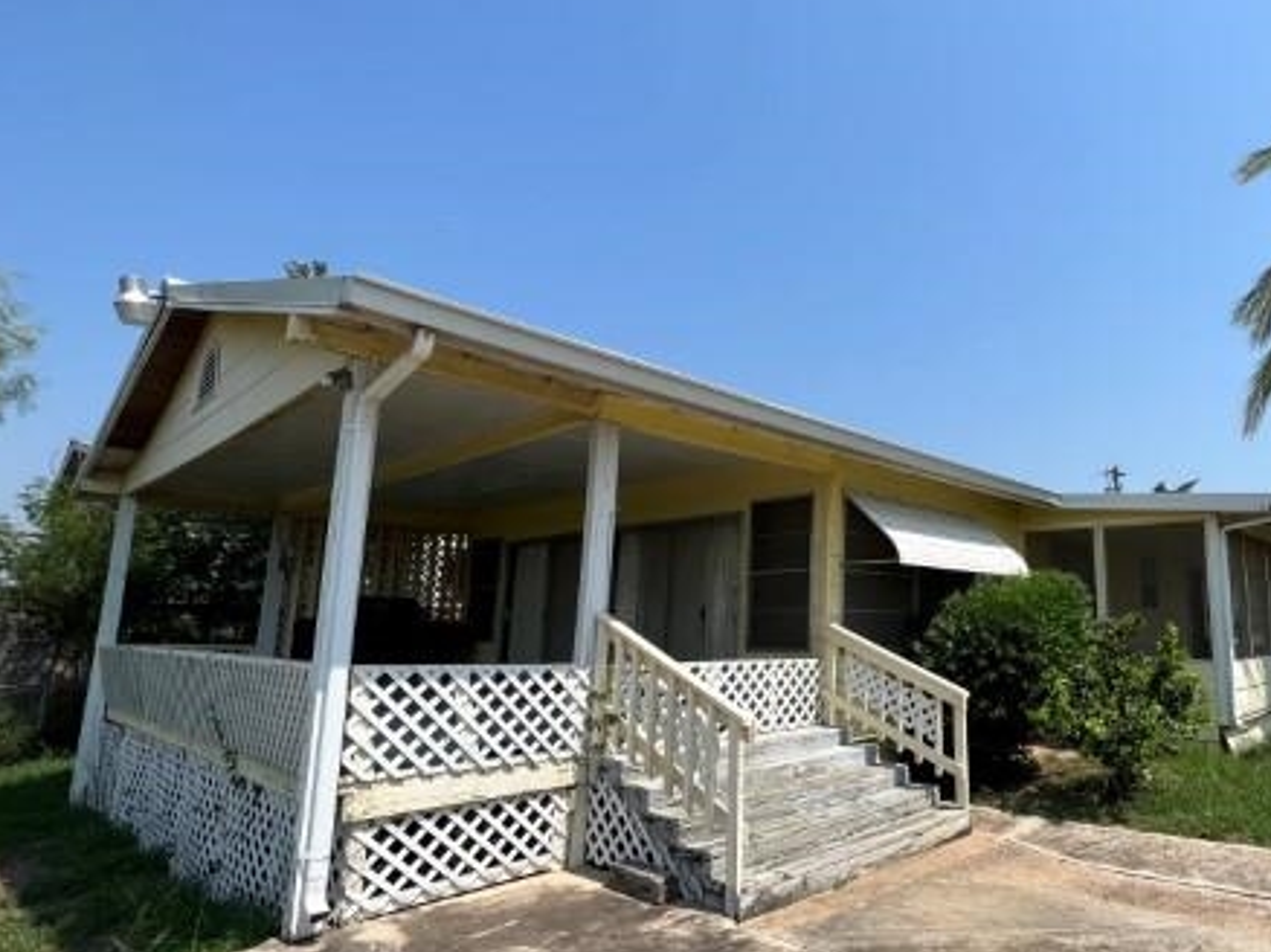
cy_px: 511
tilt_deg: +8.8
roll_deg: -0.1
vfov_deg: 68.5
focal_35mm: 19
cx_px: 876
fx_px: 697
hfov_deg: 81.0
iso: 32
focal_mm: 1.57
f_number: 1.8
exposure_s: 1/2137
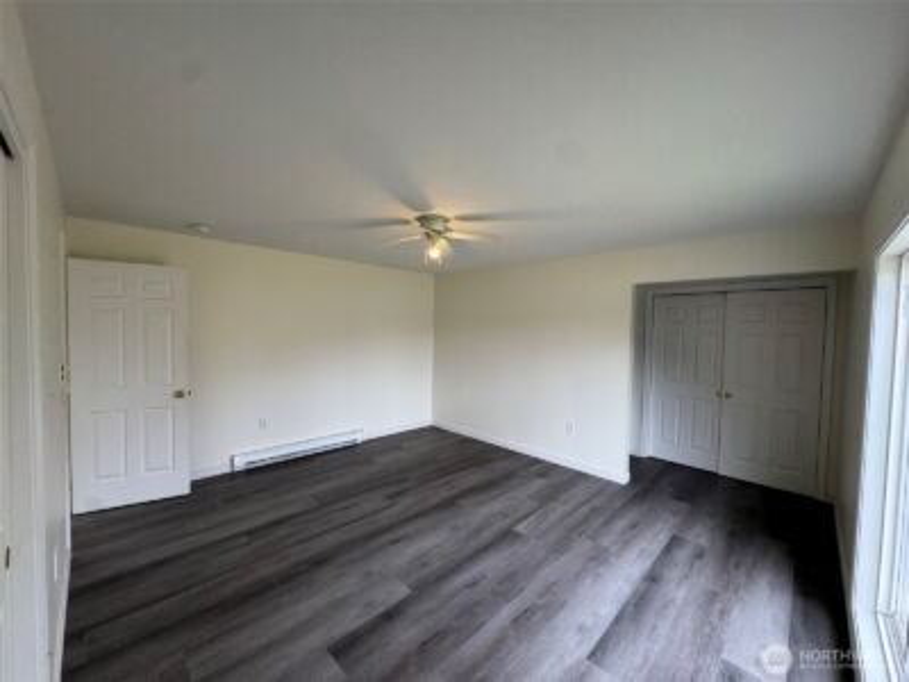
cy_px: 341
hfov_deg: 102.1
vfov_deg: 85.7
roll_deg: -1.6
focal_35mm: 14
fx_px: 368
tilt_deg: -2.5
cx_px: 454
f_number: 2.2
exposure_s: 1/120
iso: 100
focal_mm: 2.22
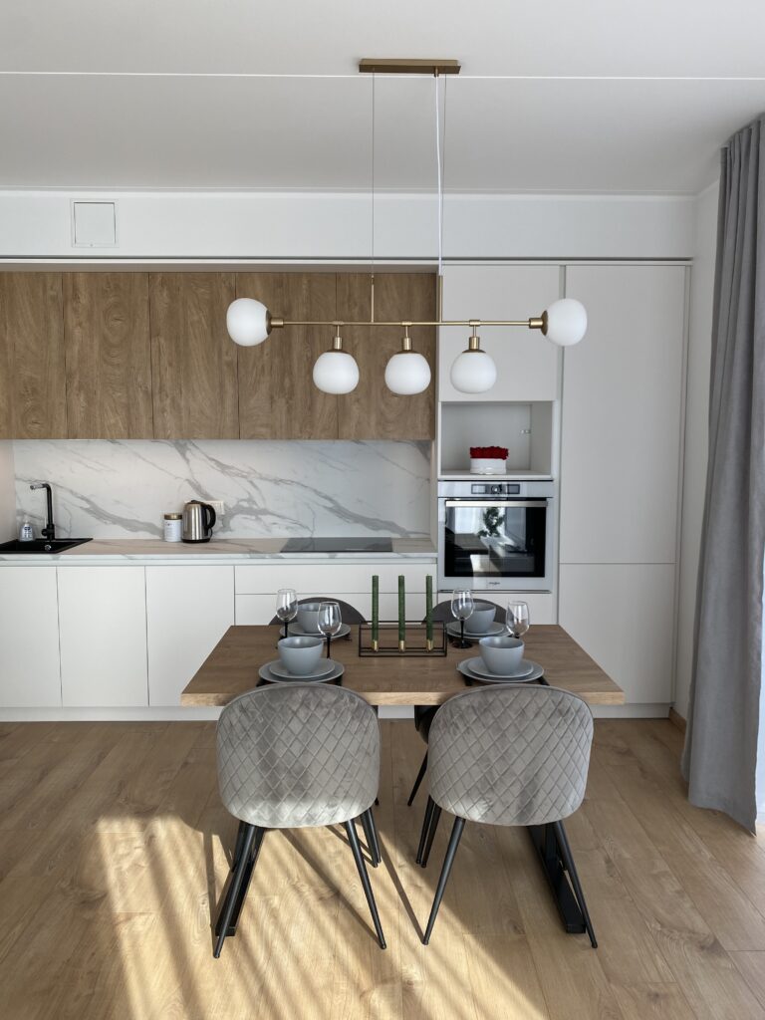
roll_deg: +0.2
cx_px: 382
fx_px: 766
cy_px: 510
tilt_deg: -4.6
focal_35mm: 26
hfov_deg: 53.1
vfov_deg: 67.3
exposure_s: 1/337
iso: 32
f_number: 1.8
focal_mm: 4.25
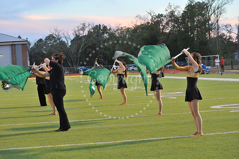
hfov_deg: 25.4
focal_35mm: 80
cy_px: 80
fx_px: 531
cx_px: 120
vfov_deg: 17.0
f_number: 5
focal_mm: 80
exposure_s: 1/200
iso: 1600
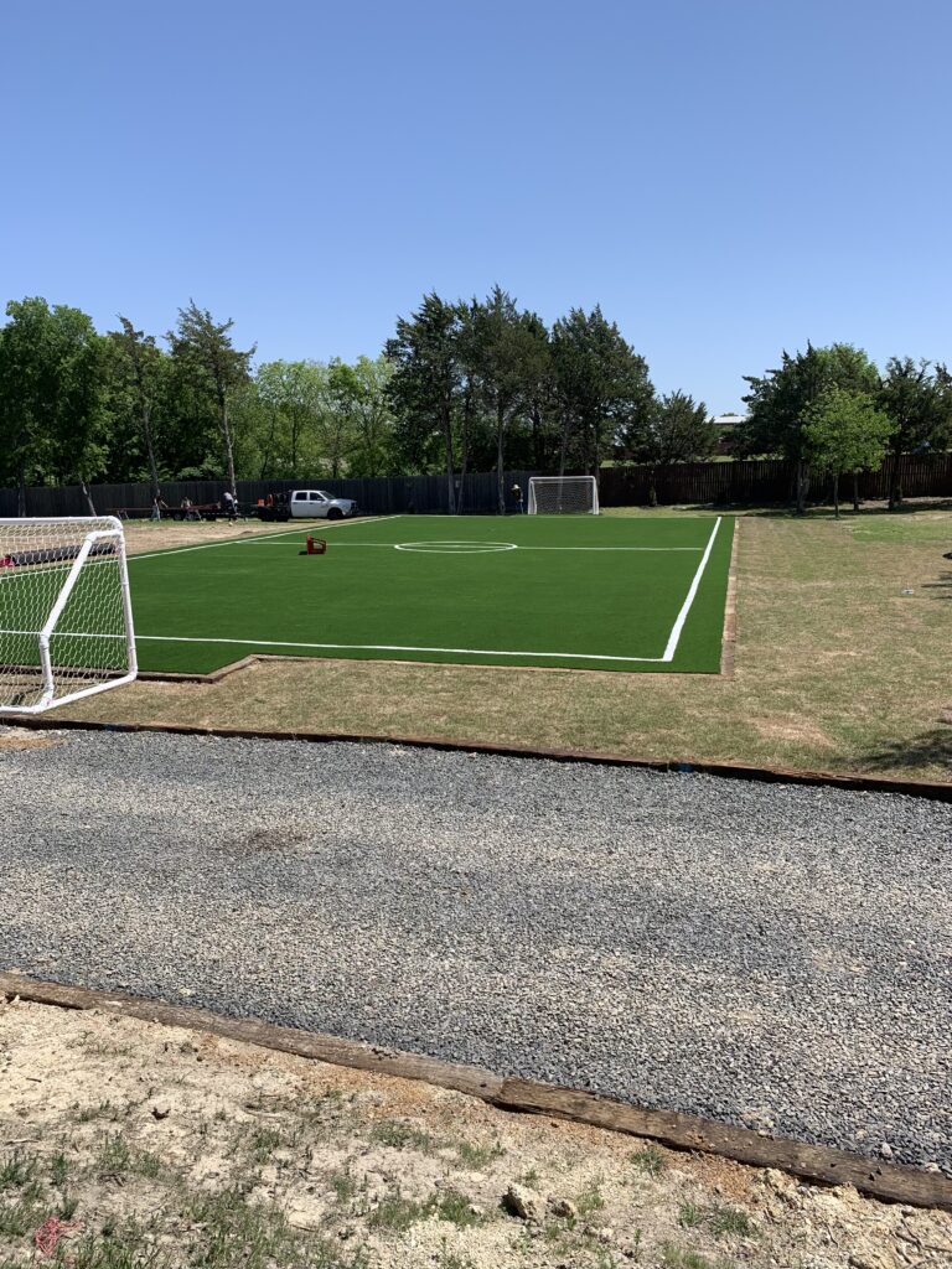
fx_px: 953
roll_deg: +0.4
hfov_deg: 53.1
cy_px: 634
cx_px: 476
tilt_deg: -8.4
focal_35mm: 26
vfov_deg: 67.3
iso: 25
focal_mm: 4.25
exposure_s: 1/2421
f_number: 1.8
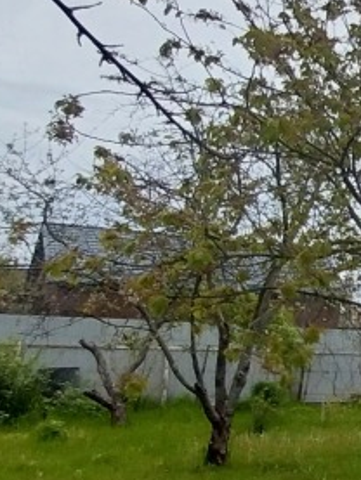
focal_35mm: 48
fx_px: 667
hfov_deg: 21.5
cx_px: 627
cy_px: 243
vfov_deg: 39.6
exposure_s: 1/1359
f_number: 2.2
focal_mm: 1.3
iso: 64
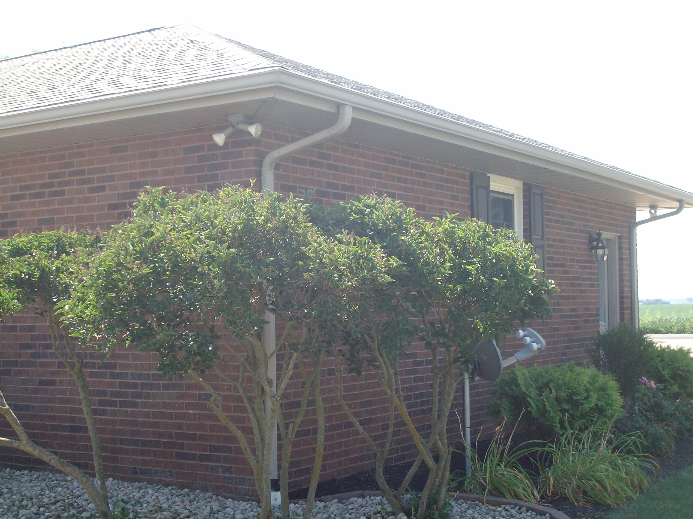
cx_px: 346
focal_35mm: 54
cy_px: 260
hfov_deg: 35.5
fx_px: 1081
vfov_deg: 27.0
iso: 80
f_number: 3.4
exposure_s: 1/181
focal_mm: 9.11
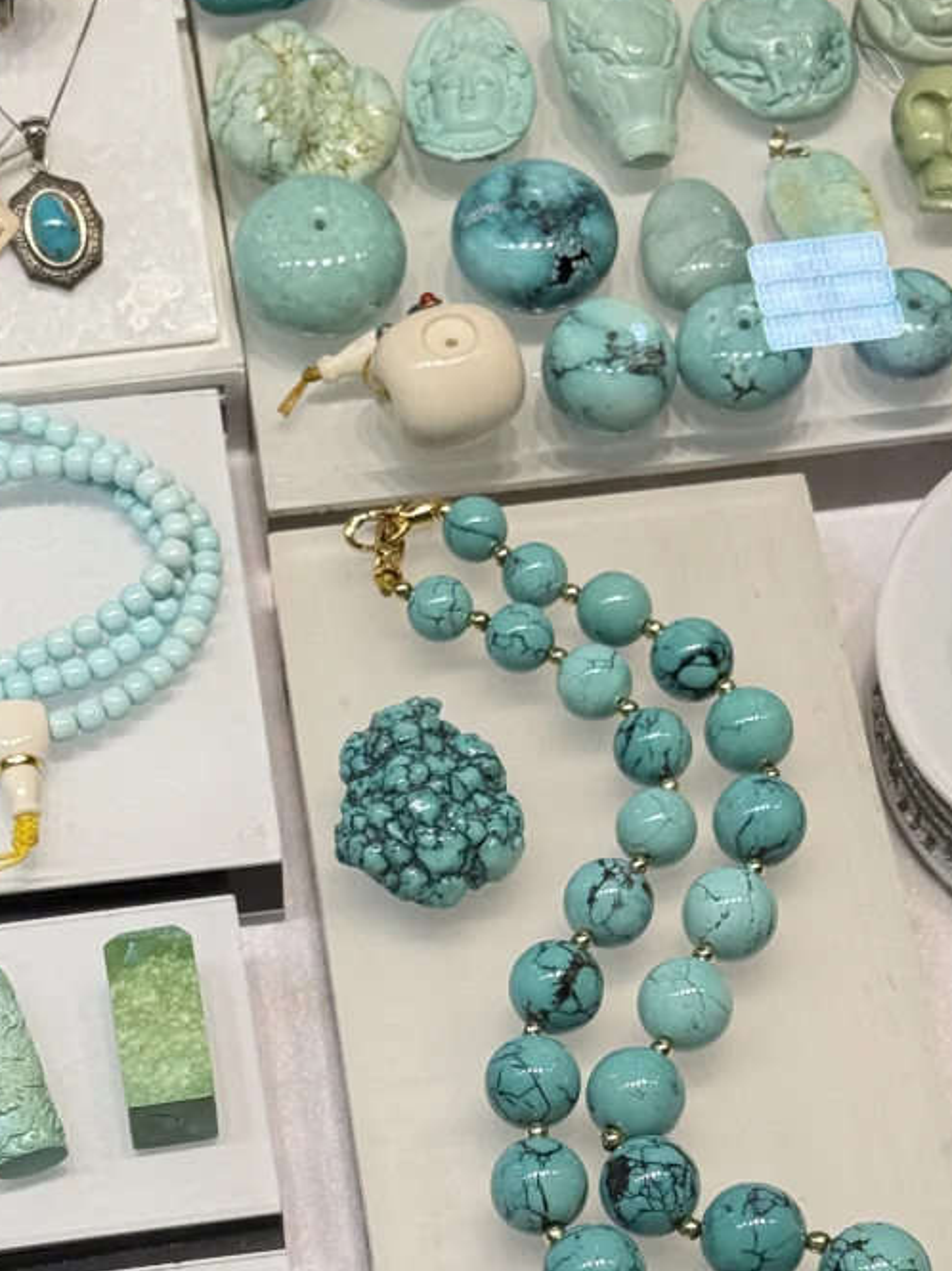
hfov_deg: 14.2
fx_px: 3817
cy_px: 965
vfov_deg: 18.8
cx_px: 499
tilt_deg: -59.1
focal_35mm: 104
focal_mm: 6.76
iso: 80
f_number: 1.78
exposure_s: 1/875
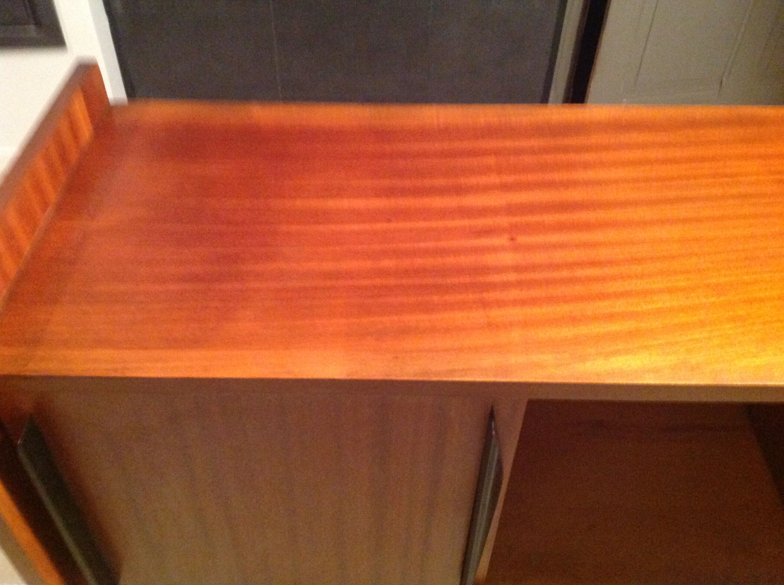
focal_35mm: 35
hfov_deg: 52.7
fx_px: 792
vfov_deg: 40.6
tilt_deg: -43.6
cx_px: 392
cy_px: 292
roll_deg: -1.5
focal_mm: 4.28
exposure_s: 1/17
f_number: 2.4
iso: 800
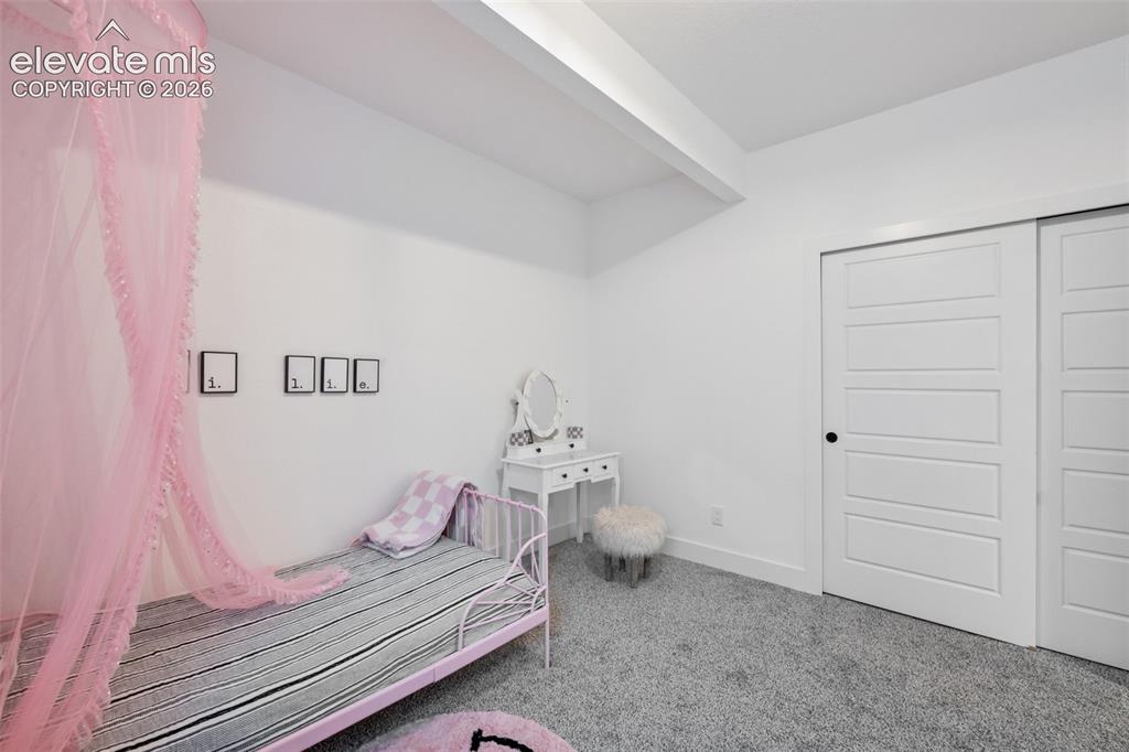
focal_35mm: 15
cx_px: 564
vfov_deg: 77.3
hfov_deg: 100.4
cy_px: 376
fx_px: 470
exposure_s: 1/3.33
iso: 800
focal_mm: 15
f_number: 11
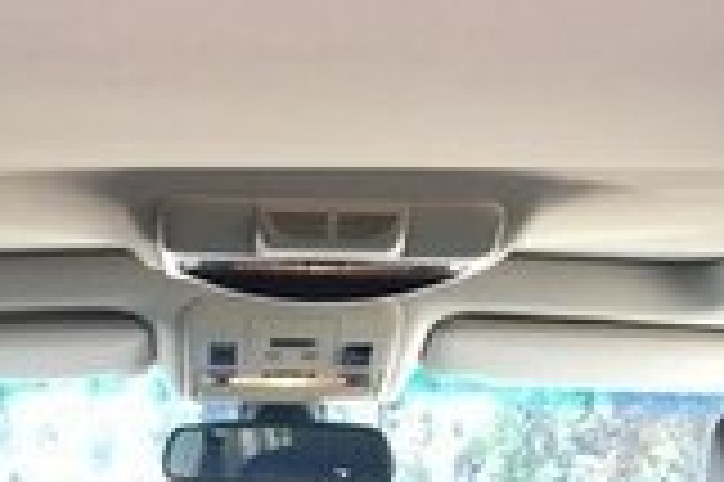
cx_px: 252
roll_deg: -1.8
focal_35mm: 124
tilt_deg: -12.0
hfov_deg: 16.5
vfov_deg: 10.3
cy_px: 890
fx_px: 2491
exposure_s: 1/50
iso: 32
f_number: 2.2
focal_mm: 4.15
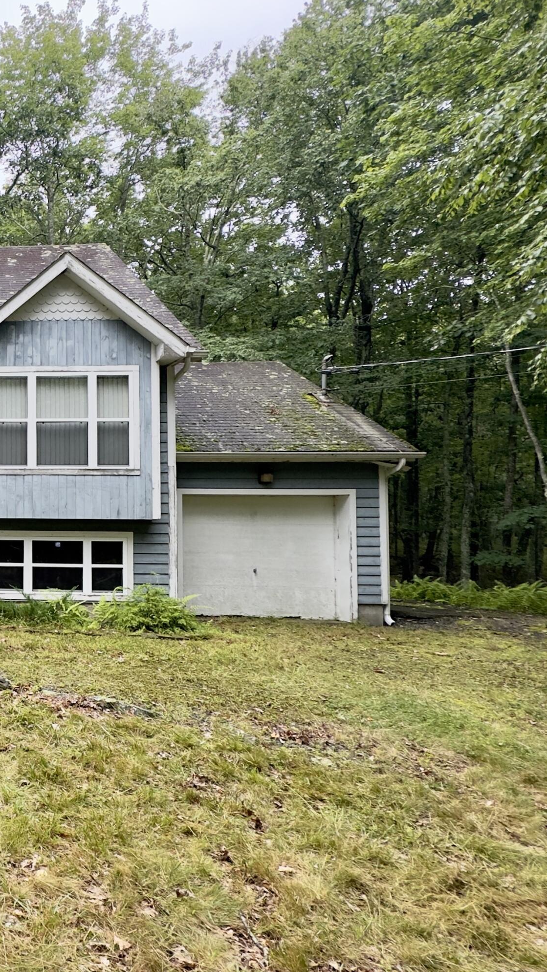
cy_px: 427
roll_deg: -1.4
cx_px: -185
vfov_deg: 78.4
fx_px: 593
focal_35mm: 23
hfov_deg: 33.7
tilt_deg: +3.6
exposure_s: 1/106
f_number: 2.2
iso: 40
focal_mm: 2.22
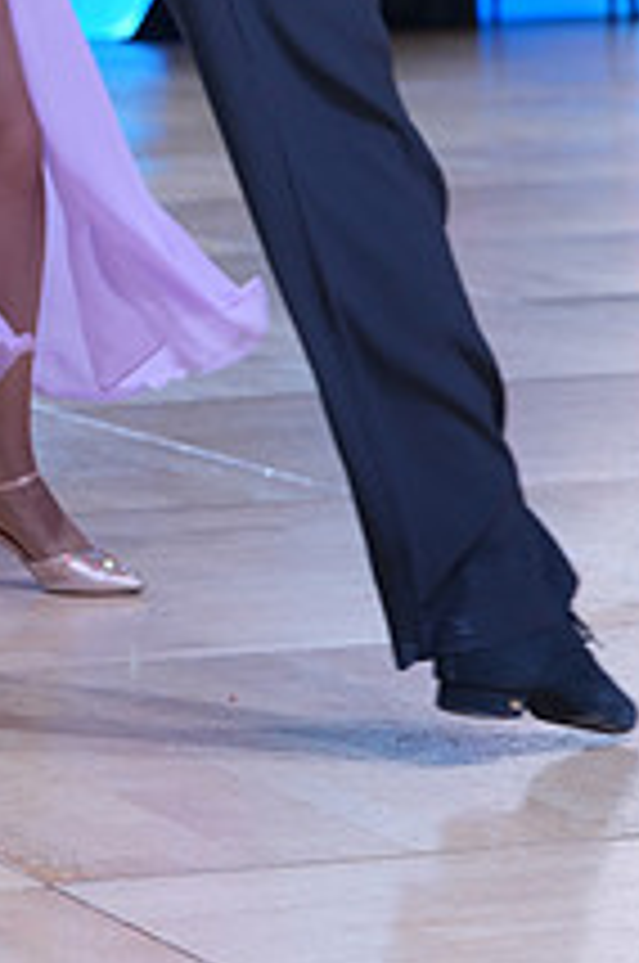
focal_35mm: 239
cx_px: -115
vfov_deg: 8.5
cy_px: -270
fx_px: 6384
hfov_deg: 5.7
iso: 800
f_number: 5
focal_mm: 88
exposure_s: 1/250
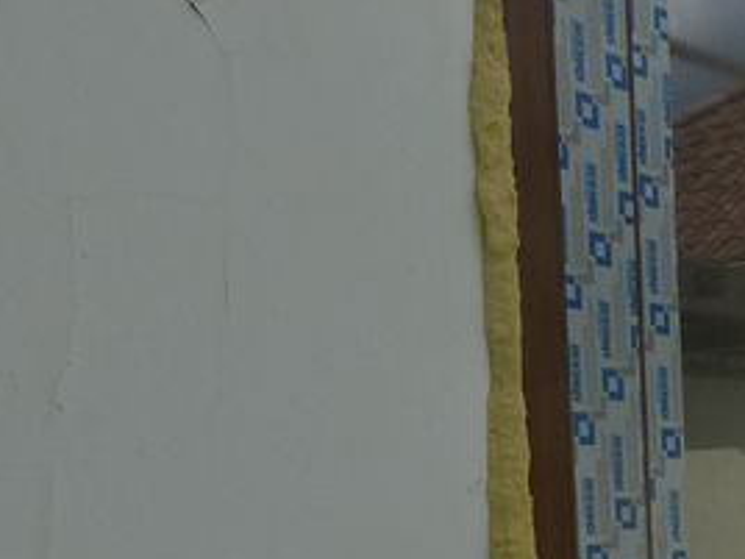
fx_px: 1571
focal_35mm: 73
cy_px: 723
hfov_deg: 24.2
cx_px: 894
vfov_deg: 18.7
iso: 80
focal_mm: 3.6
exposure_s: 1/800
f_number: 4
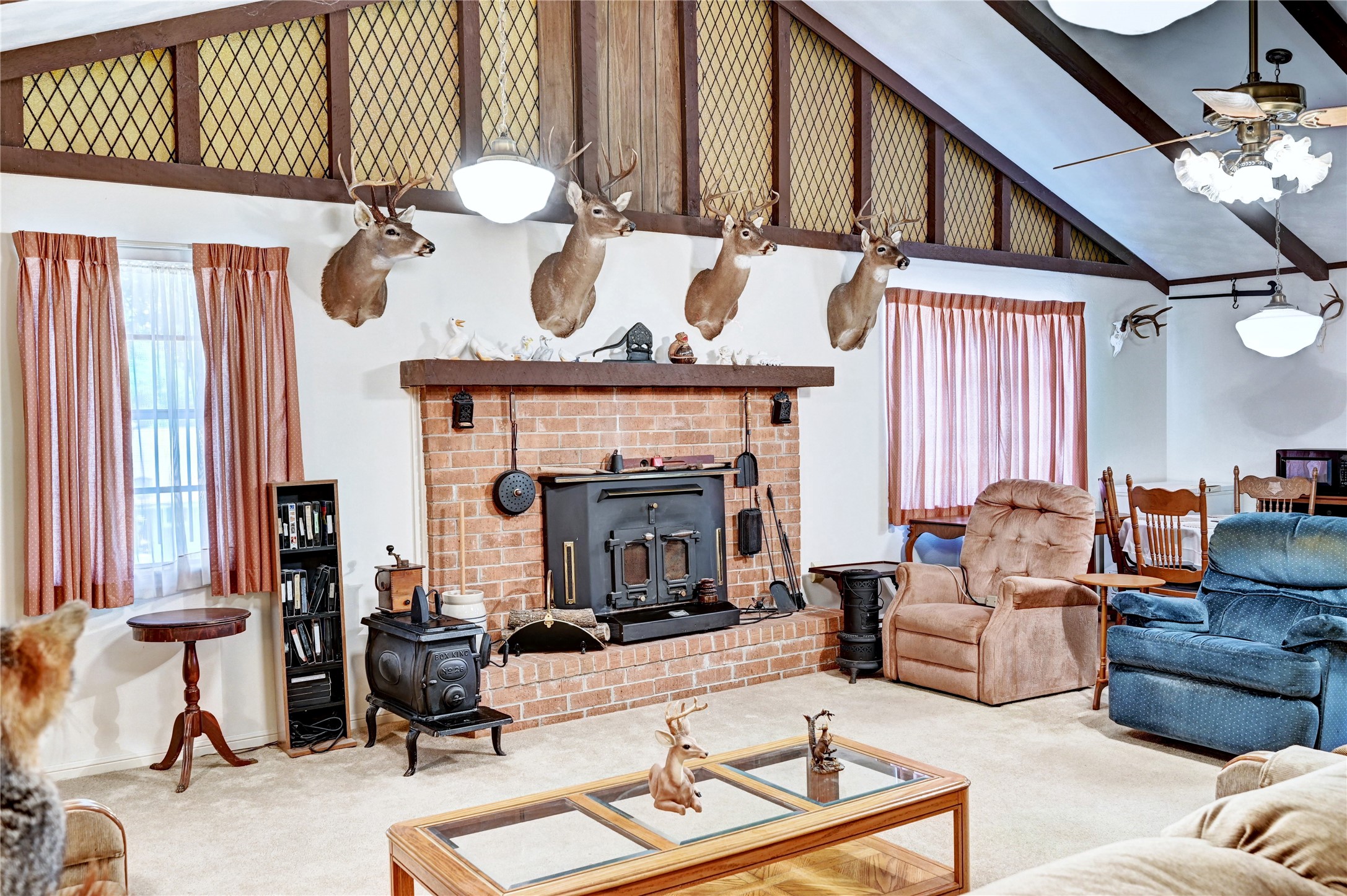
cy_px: 448
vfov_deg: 43.5
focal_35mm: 30
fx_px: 1122
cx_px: 674
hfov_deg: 62.0
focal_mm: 30
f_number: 8
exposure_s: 1/2.5
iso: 400
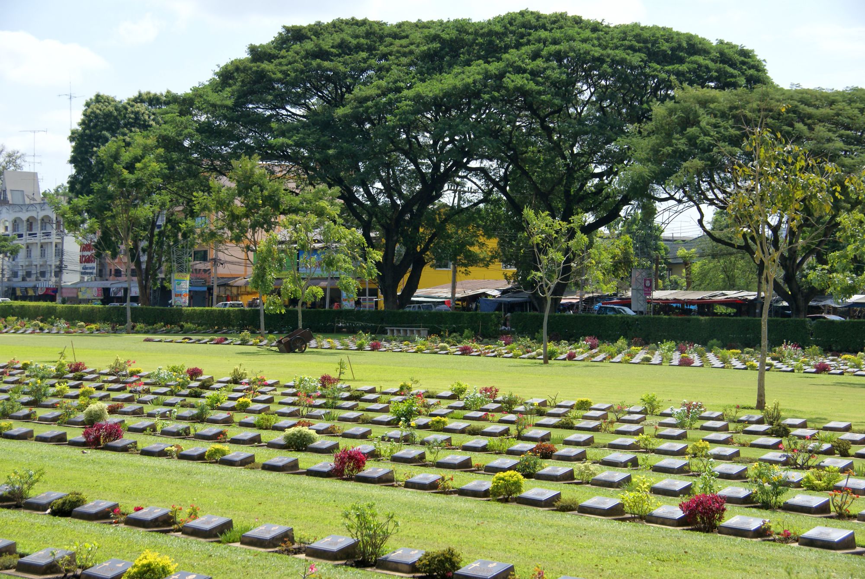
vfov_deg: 18.2
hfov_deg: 27.0
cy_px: 290
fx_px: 1804
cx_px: 432
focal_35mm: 75
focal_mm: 50
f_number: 5.6
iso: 100
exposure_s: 1/640
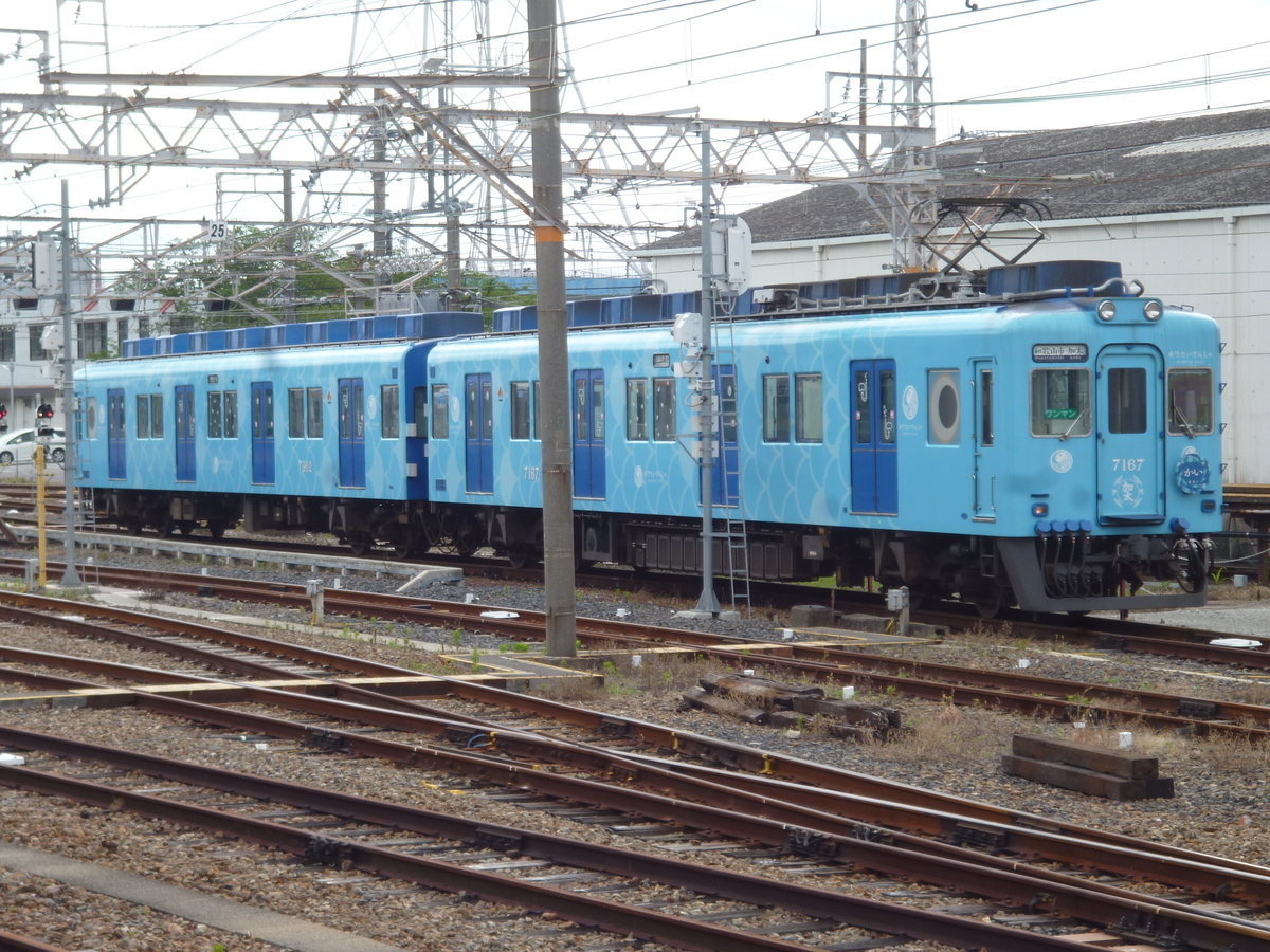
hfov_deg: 20.0
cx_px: 635
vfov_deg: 15.1
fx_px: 3595
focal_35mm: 98
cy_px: 476
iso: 100
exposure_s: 1/125
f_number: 6.2
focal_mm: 17.5
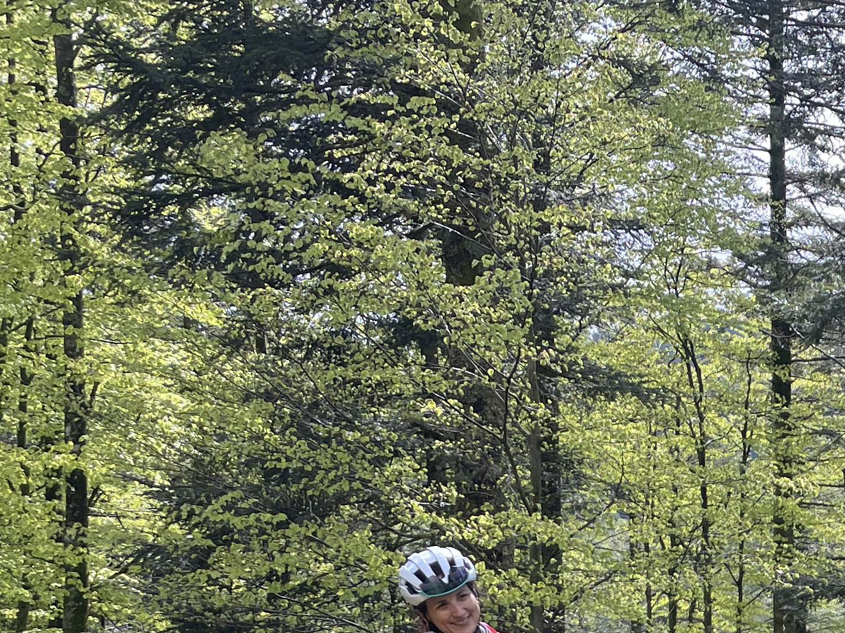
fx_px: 1806
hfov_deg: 23.9
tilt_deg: -9.9
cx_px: 1024
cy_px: 816
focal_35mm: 74
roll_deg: -1.0
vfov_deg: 18.5
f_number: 1.6
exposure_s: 1/295
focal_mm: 4.2
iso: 32
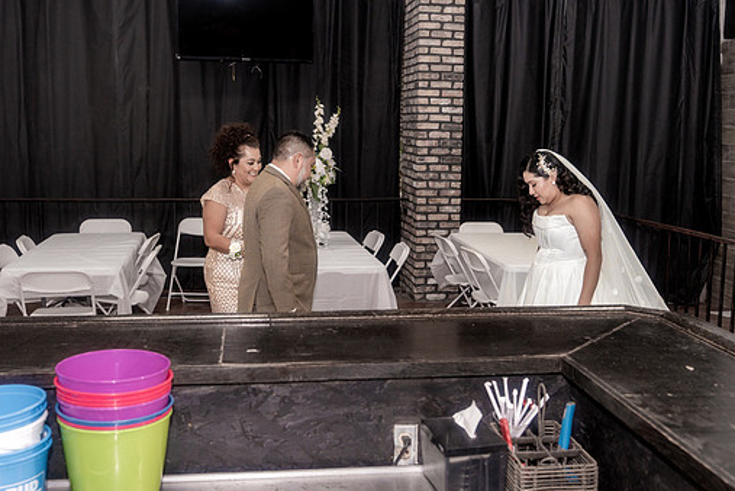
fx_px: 817
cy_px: 235
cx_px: 361
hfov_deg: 48.4
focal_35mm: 40
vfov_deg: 33.5
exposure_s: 1/250
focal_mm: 35
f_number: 4
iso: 2000
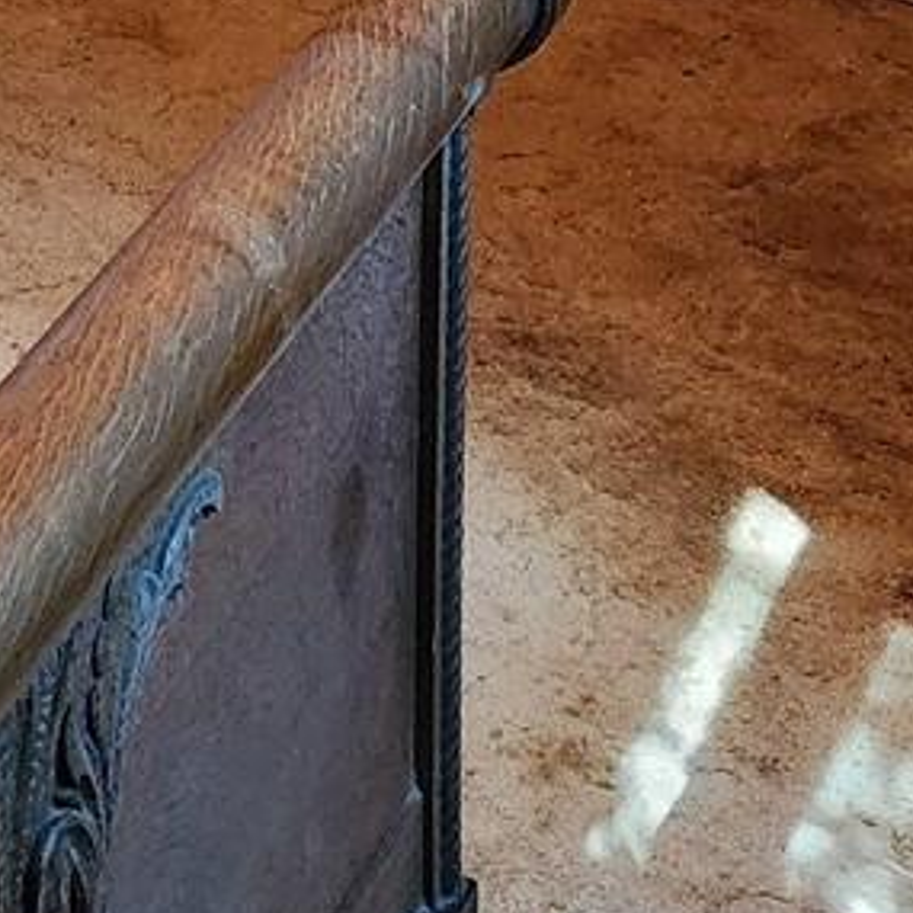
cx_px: -548
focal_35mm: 114
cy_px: -916
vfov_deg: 13.2
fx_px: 3402
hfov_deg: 14.1
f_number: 1.8
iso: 800
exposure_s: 1/120
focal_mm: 6.4
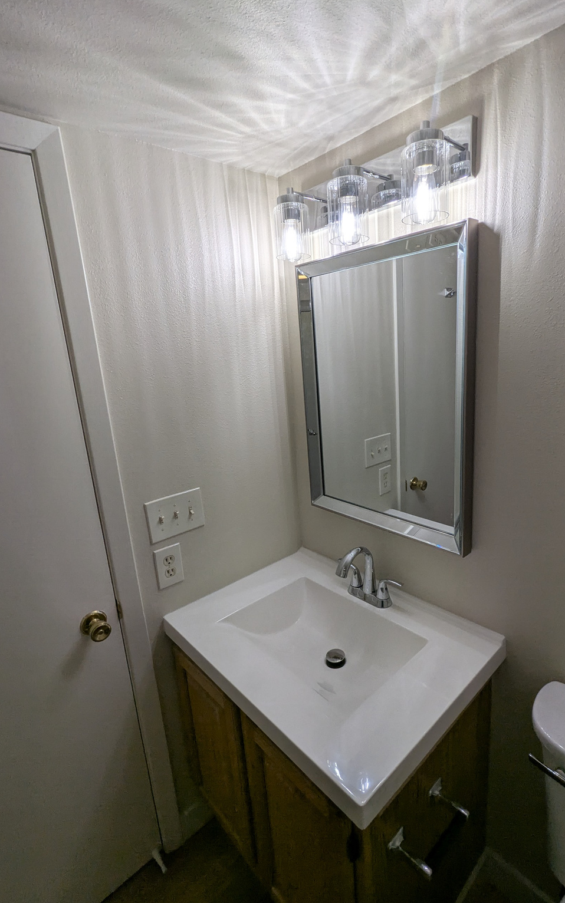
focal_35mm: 17
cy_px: 451
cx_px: 315
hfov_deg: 67.8
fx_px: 419
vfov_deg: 94.4
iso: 55
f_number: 2.2
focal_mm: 2.35
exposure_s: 1/198
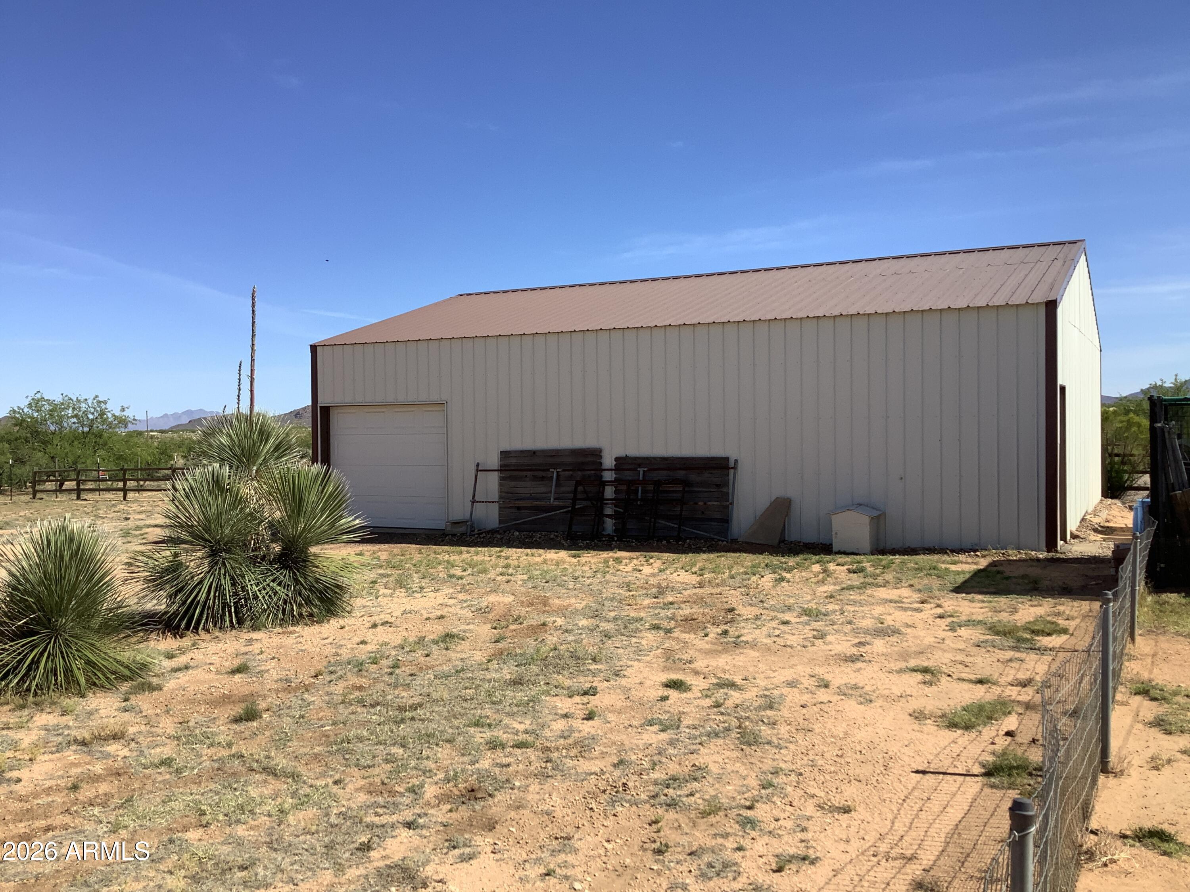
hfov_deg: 58.4
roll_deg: +1.2
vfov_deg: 45.4
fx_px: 1066
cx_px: 595
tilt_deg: -2.3
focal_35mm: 31
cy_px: 446
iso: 25
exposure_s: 1/1567
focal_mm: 3.3
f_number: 2.4
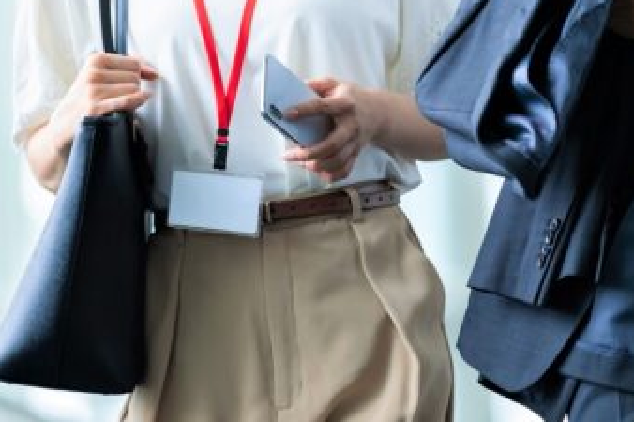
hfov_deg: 5.0
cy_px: -104
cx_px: 208
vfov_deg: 3.4
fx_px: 7199
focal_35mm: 409
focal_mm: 135
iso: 500
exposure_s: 1/400
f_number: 2
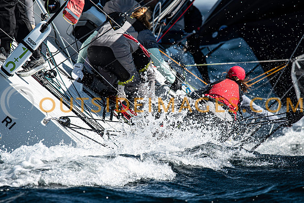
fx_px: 3801
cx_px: 152
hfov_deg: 4.6
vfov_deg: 3.1
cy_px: 102
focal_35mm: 450
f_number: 5
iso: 320
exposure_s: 1/2500
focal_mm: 300
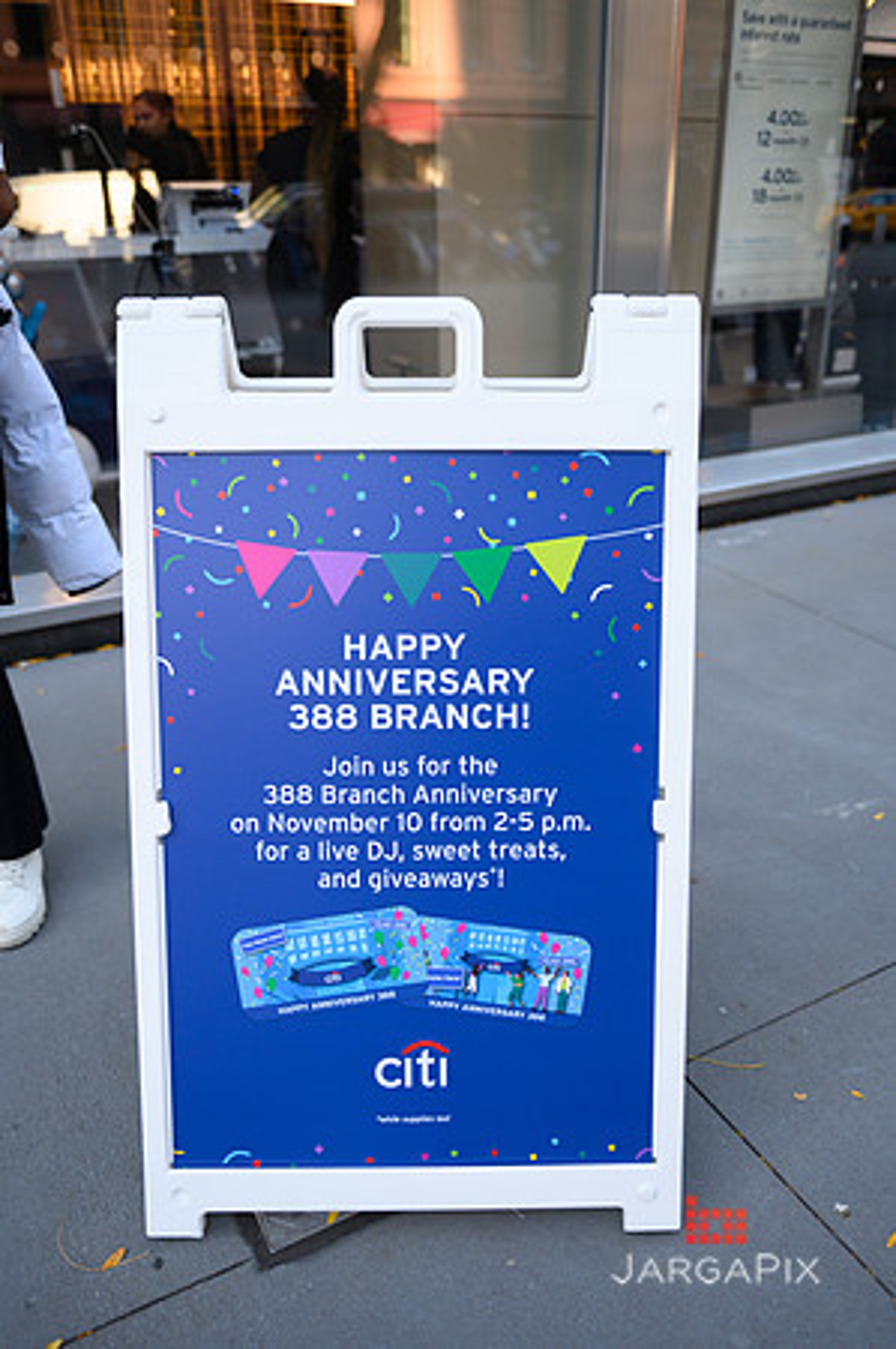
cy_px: 674
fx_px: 1048
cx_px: 448
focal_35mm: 28
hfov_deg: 46.3
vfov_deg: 65.5
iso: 400
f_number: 3.2
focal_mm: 28
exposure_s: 1/400
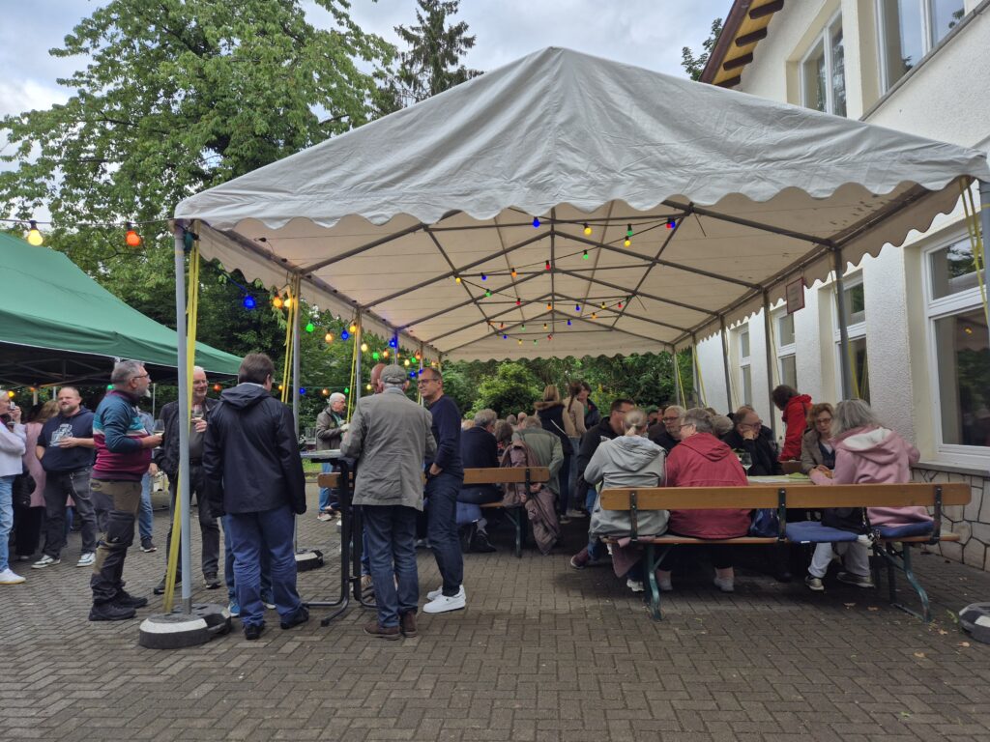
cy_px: 371
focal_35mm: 23
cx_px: 495
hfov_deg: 73.9
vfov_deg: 58.9
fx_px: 658
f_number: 1.8
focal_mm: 5.4
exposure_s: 1/207
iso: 25
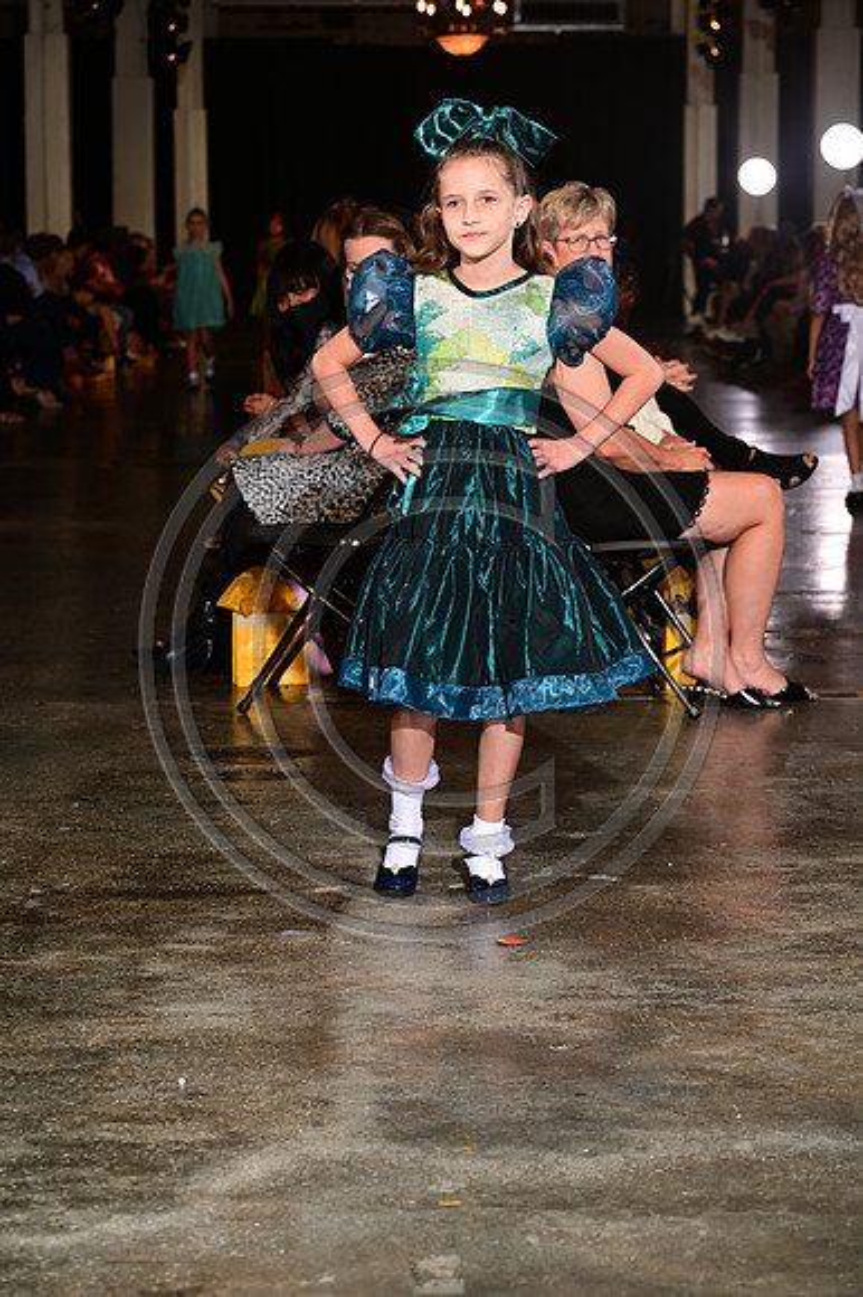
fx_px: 3312
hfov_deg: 14.8
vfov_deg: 22.2
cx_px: 432
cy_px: 648
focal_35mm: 92
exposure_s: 1/125
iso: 1000
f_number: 6.3
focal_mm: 92
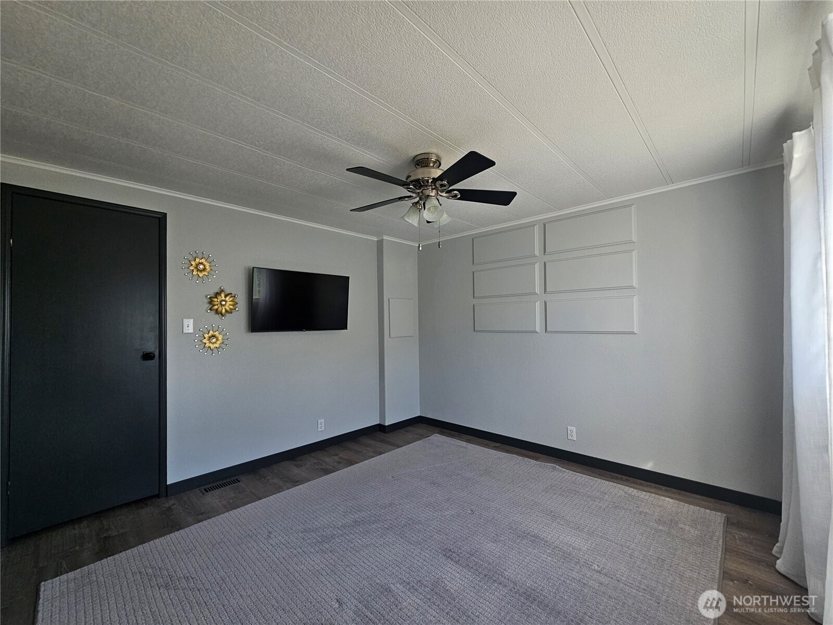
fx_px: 313
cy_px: 312
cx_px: 416
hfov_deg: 106.2
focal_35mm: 13
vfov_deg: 89.9
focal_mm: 2.2
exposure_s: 1/359
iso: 160
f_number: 2.2
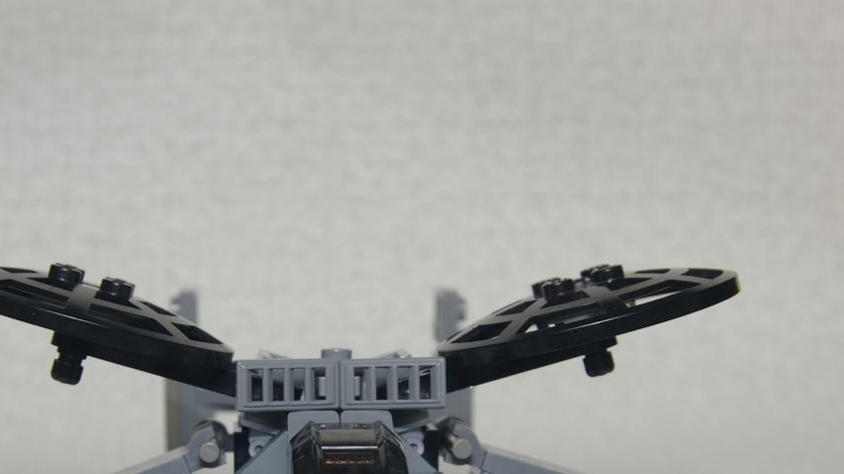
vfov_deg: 14.5
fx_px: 1853
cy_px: 402
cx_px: 348
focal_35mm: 83
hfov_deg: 25.6
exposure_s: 1/50
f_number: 8
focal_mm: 35
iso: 200
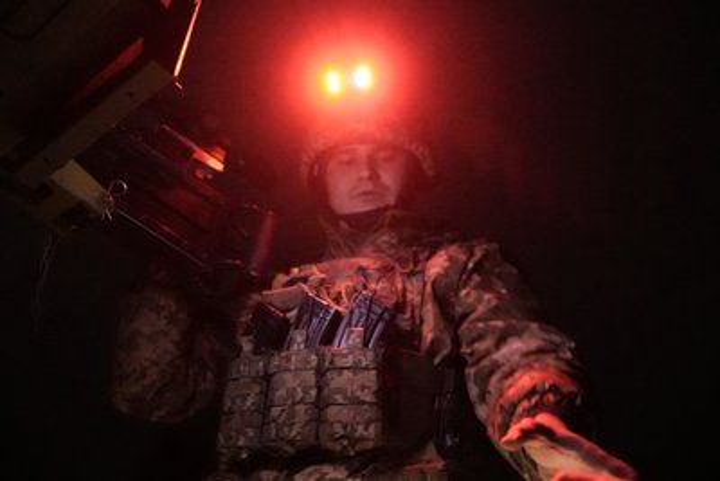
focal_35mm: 48
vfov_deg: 28.1
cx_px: 360
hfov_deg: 41.1
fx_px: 960
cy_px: 240
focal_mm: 48
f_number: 2.8
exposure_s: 1/50
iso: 64000
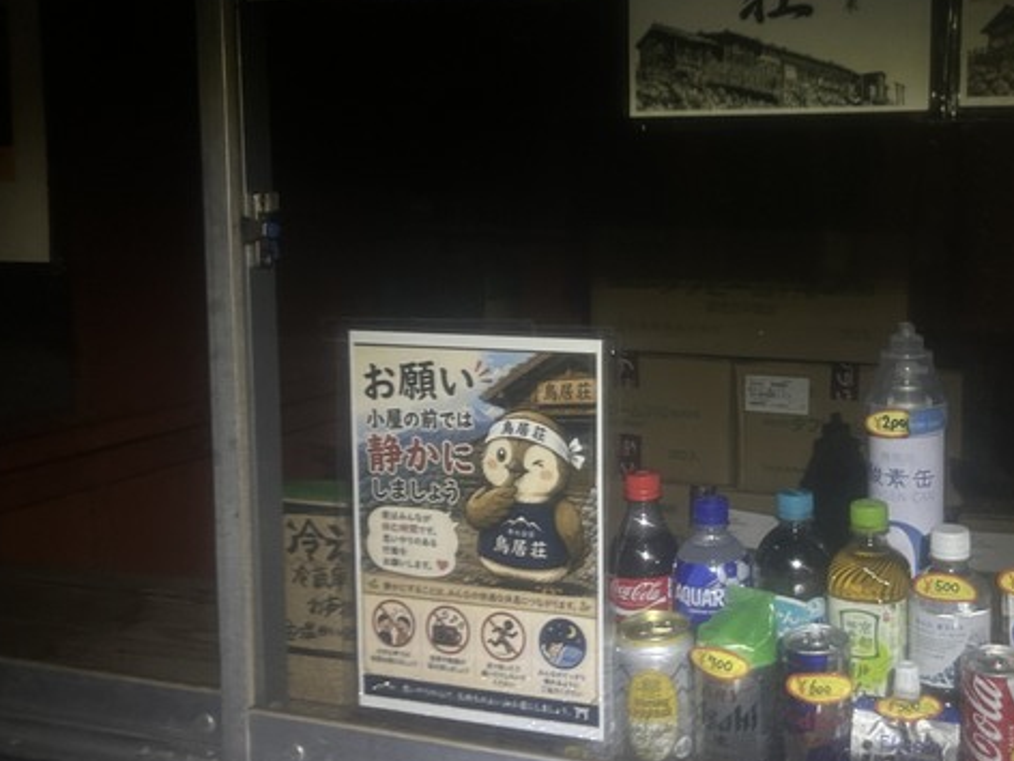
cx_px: 750
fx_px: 1260
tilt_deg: -8.3
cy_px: 321
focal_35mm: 43
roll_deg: +0.4
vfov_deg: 33.5
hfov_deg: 42.6
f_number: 1.5
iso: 800
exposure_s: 1/30
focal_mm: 5.7
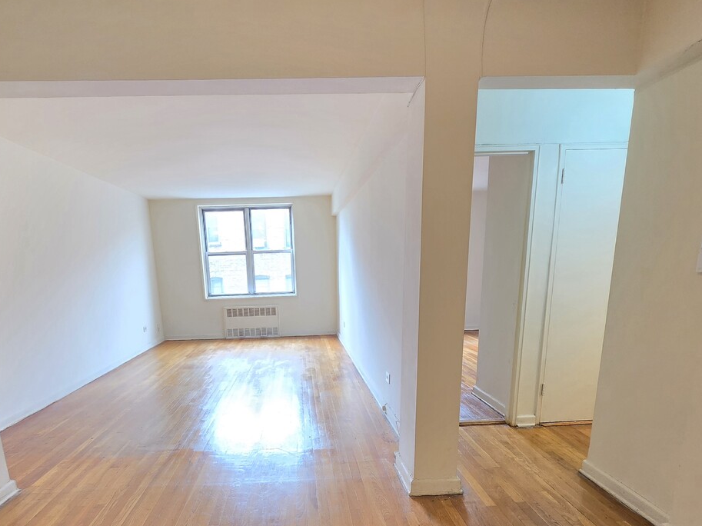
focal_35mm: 19
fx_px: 385
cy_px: 368
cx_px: 317
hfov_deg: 84.4
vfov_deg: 66.0
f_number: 2.2
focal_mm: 2.2
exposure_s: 1/60.2
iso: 320
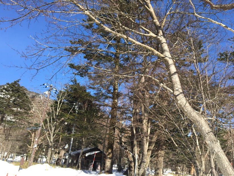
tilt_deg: +24.4
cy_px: 88
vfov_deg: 48.2
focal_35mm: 29
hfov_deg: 61.7
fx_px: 196
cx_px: 117
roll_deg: -6.6
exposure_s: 1/1026
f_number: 2.2
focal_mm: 4.15
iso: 25
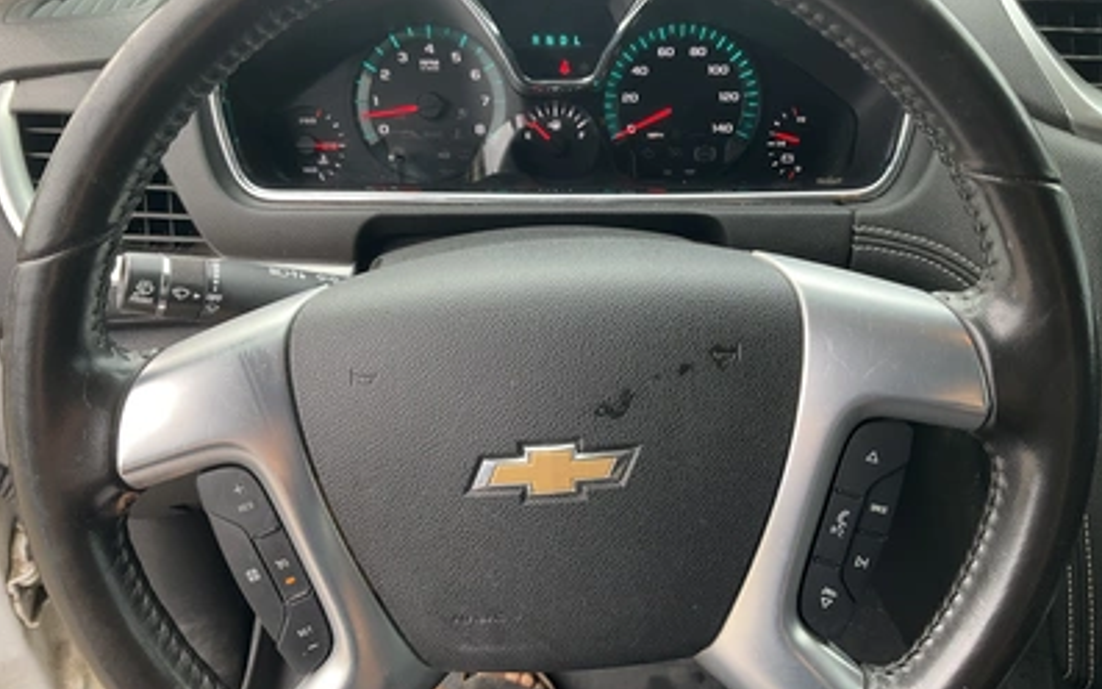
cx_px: 550
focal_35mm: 31
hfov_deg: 61.2
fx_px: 931
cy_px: 300
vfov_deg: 40.5
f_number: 1.8
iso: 40
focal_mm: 3
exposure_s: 1/122
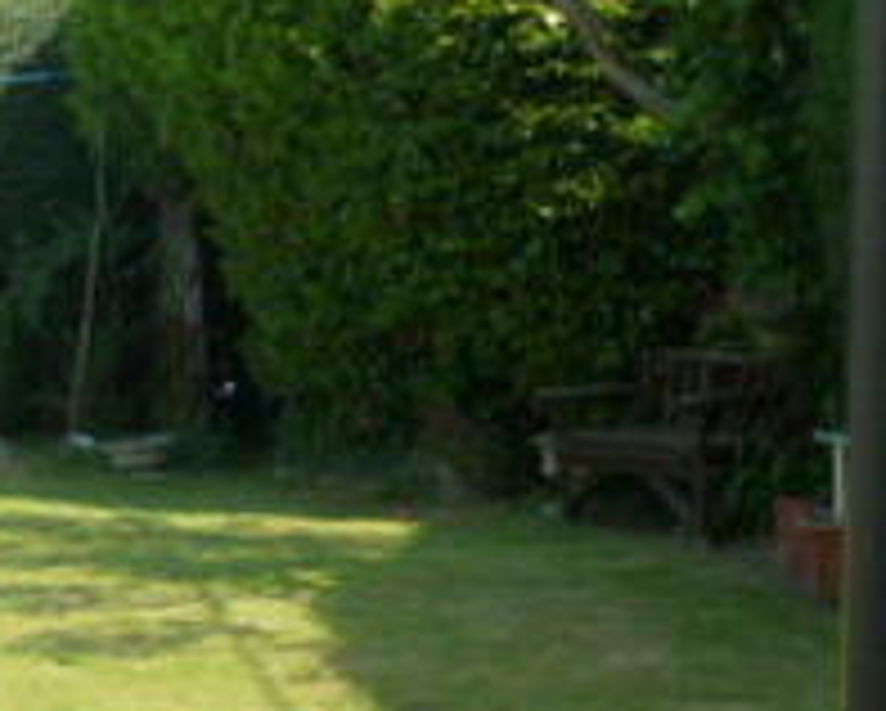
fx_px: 2651
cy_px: 502
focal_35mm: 101
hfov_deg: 17.8
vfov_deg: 15.2
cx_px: -250
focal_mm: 5.7
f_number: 4
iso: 80
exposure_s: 1/400
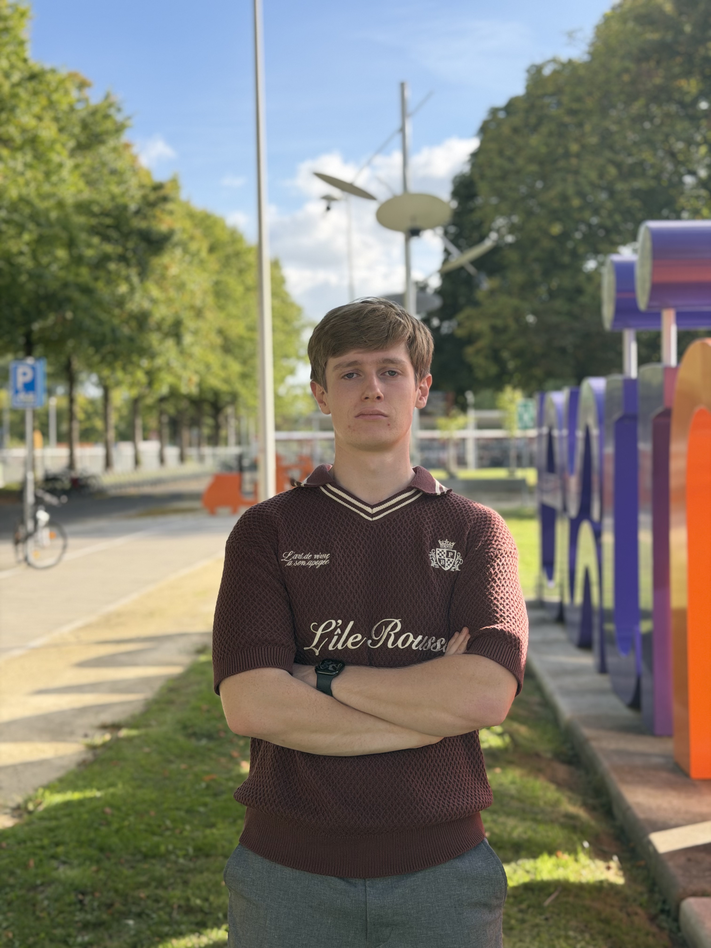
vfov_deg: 39.7
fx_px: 1315
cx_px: 356
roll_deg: +0.2
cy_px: 474
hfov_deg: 30.3
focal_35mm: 48
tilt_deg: -1.3
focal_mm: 6.76
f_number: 1.78
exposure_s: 1/1754
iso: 80
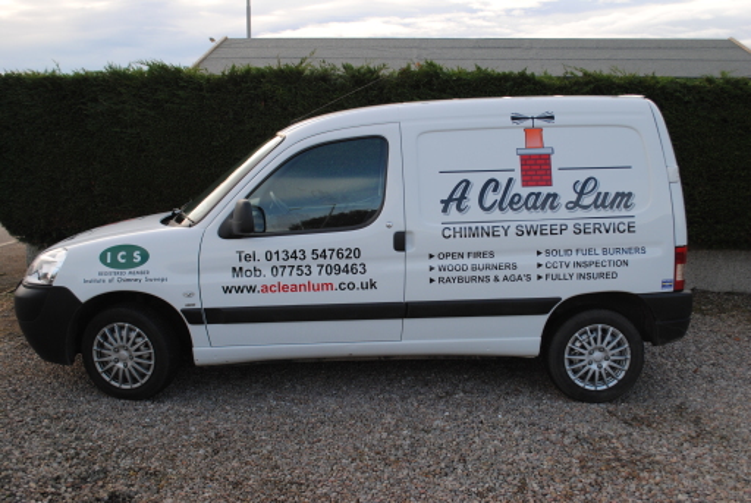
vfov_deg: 37.0
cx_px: 376
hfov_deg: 53.1
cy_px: 252
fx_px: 752
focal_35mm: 36
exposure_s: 1/125
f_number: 5.6
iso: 125
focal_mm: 24
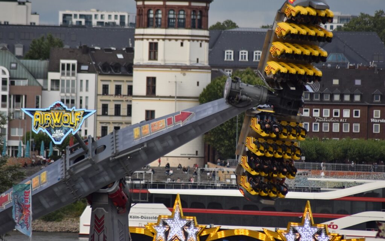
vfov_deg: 2.9
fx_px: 4826
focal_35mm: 460
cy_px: 112
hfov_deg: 4.6
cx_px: 193
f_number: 5.6
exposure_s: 1/1000
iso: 560
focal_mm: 300
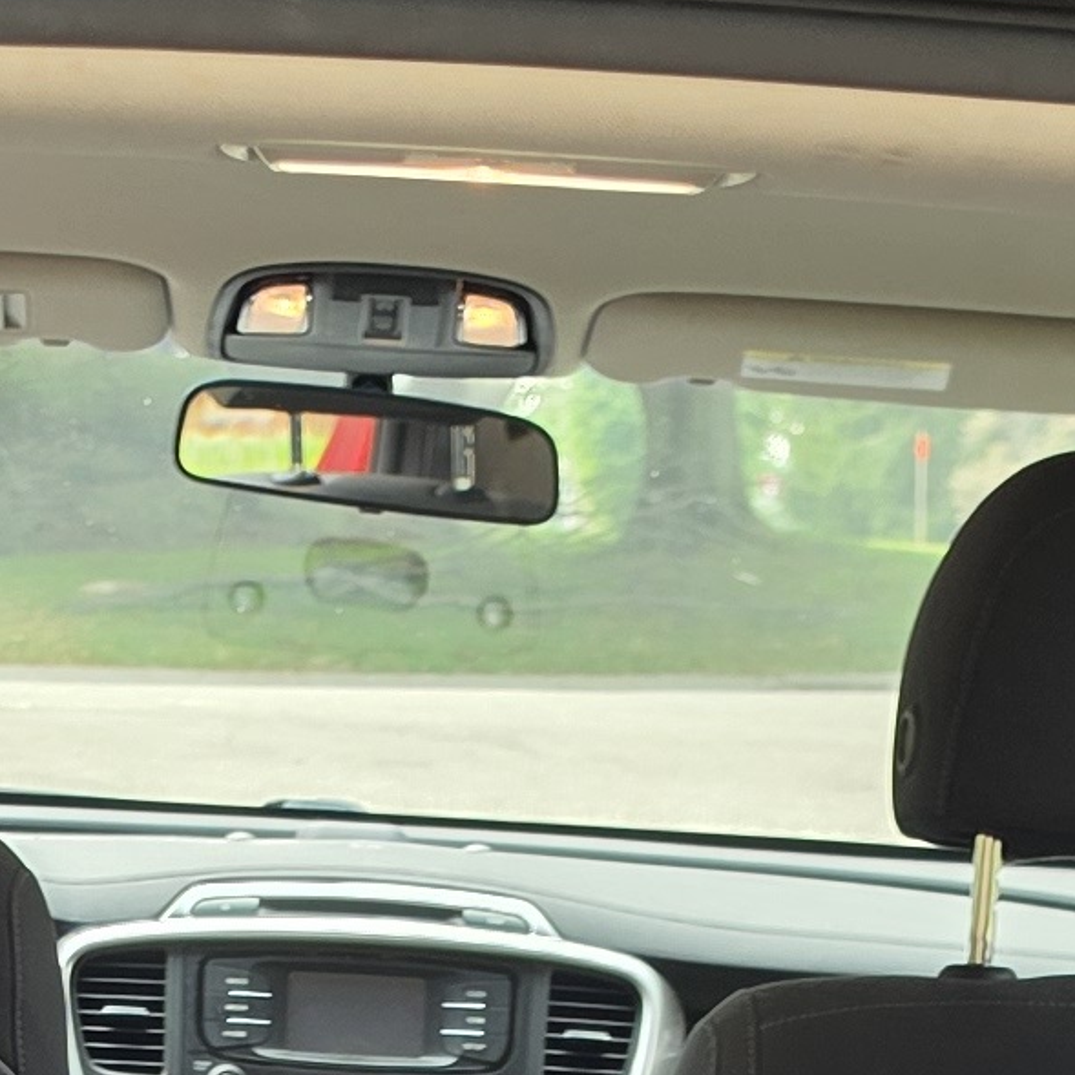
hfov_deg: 12.6
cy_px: 2546
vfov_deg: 10.8
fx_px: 4849
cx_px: 318
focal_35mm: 138
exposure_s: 1/180
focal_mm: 6.5
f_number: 1.4
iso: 40
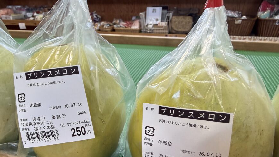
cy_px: 102
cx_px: 139
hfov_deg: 66.1
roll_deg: +1.7
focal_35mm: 29
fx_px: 215
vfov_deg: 39.8
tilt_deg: -26.5
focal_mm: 2.22
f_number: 2.2
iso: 125
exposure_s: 1/120
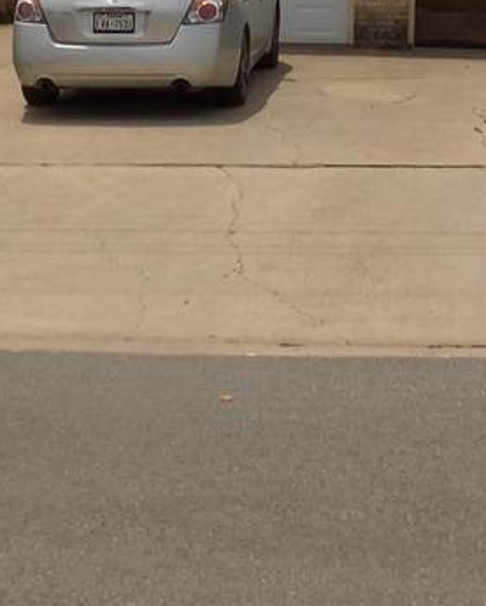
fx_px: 1492
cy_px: -77
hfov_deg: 18.1
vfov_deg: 21.7
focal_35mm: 83
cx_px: 472
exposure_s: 1/200
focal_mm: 4
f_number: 9.9
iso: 80
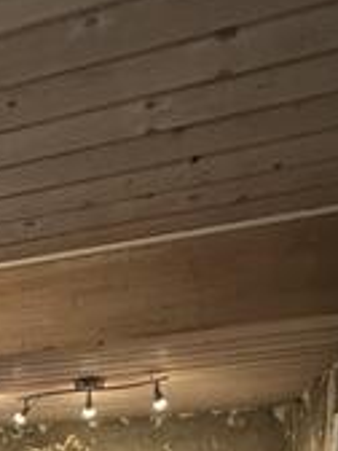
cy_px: 596
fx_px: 651
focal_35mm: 50
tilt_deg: -4.1
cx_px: -105
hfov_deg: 25.1
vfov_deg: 29.9
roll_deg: +0.4
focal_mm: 2.22
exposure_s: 1/50
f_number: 2.2
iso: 500
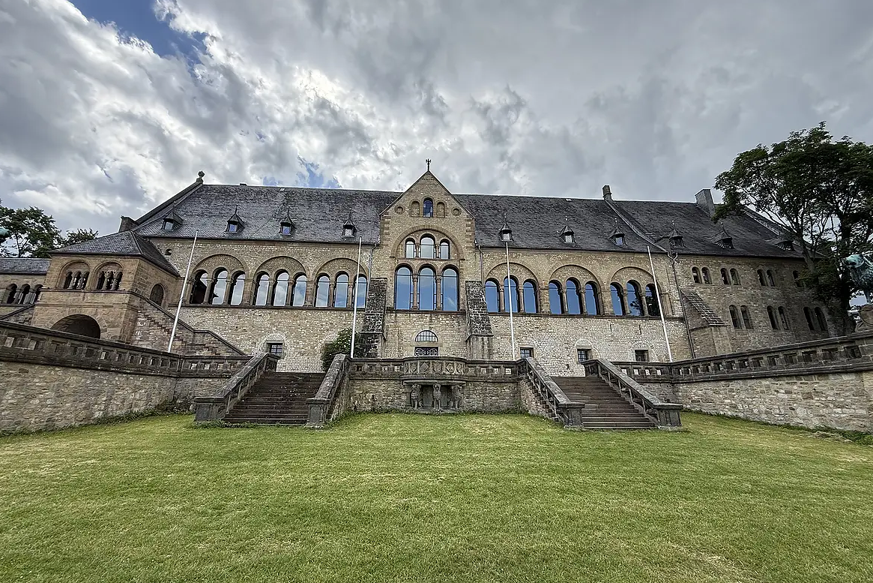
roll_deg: -0.7
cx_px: 430
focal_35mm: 15
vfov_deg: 77.3
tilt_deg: +19.0
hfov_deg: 100.4
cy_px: 287
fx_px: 364
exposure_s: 1/1431
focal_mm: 2.22
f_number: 2.2
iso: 64
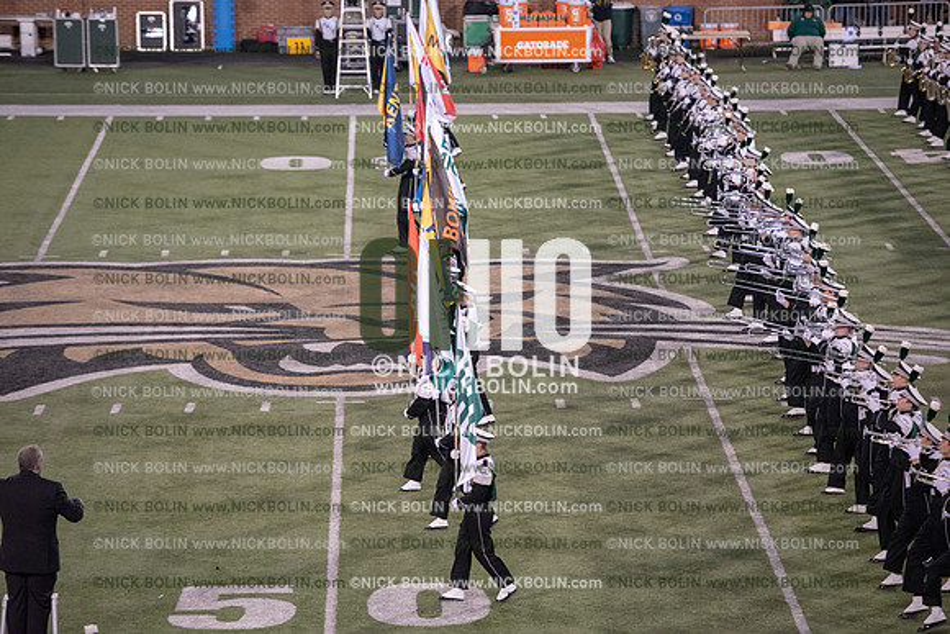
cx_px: 475
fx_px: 4355
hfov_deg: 12.4
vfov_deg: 8.3
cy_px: 317
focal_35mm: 165
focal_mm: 165
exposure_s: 1/1250
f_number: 3.2
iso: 5000
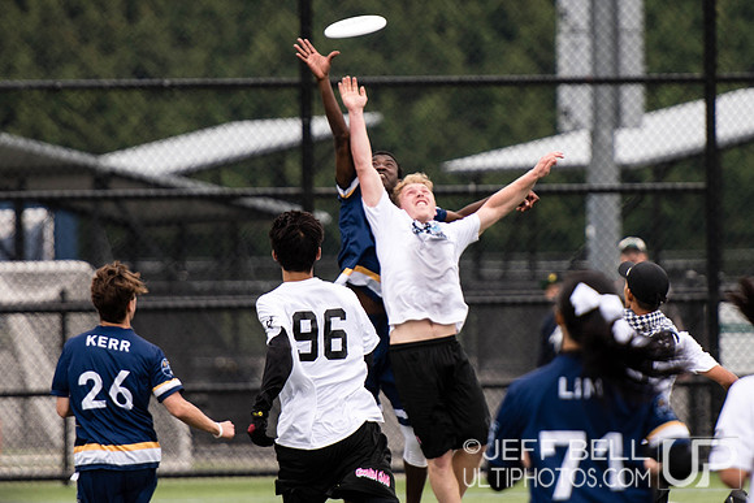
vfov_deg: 2.4
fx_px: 11867
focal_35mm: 566
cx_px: 399
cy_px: 181
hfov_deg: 3.6
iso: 100
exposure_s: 1/1250
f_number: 2.8
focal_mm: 200
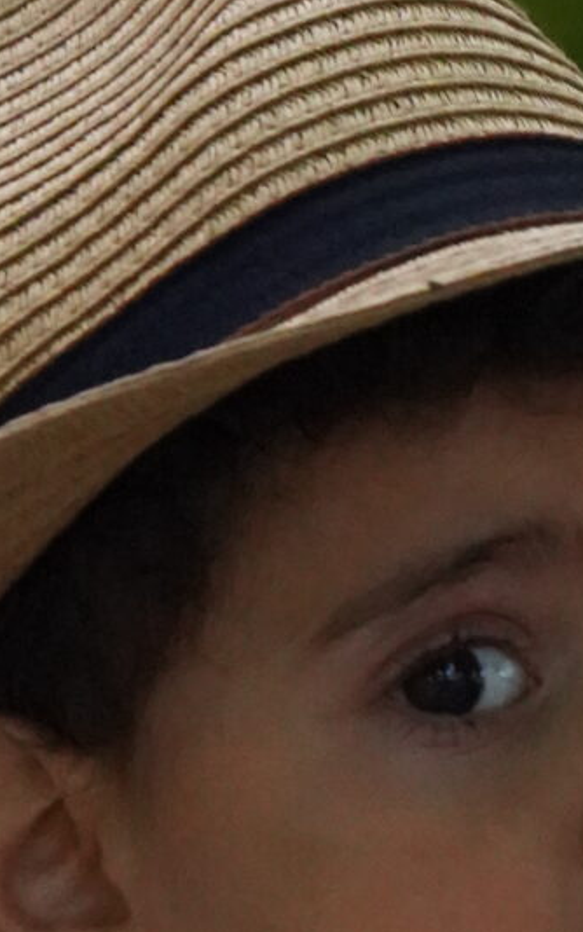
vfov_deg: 4.1
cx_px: 532
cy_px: 1096
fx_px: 13034
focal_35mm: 513
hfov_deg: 2.6
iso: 12800
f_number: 4
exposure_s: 1/400
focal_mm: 105
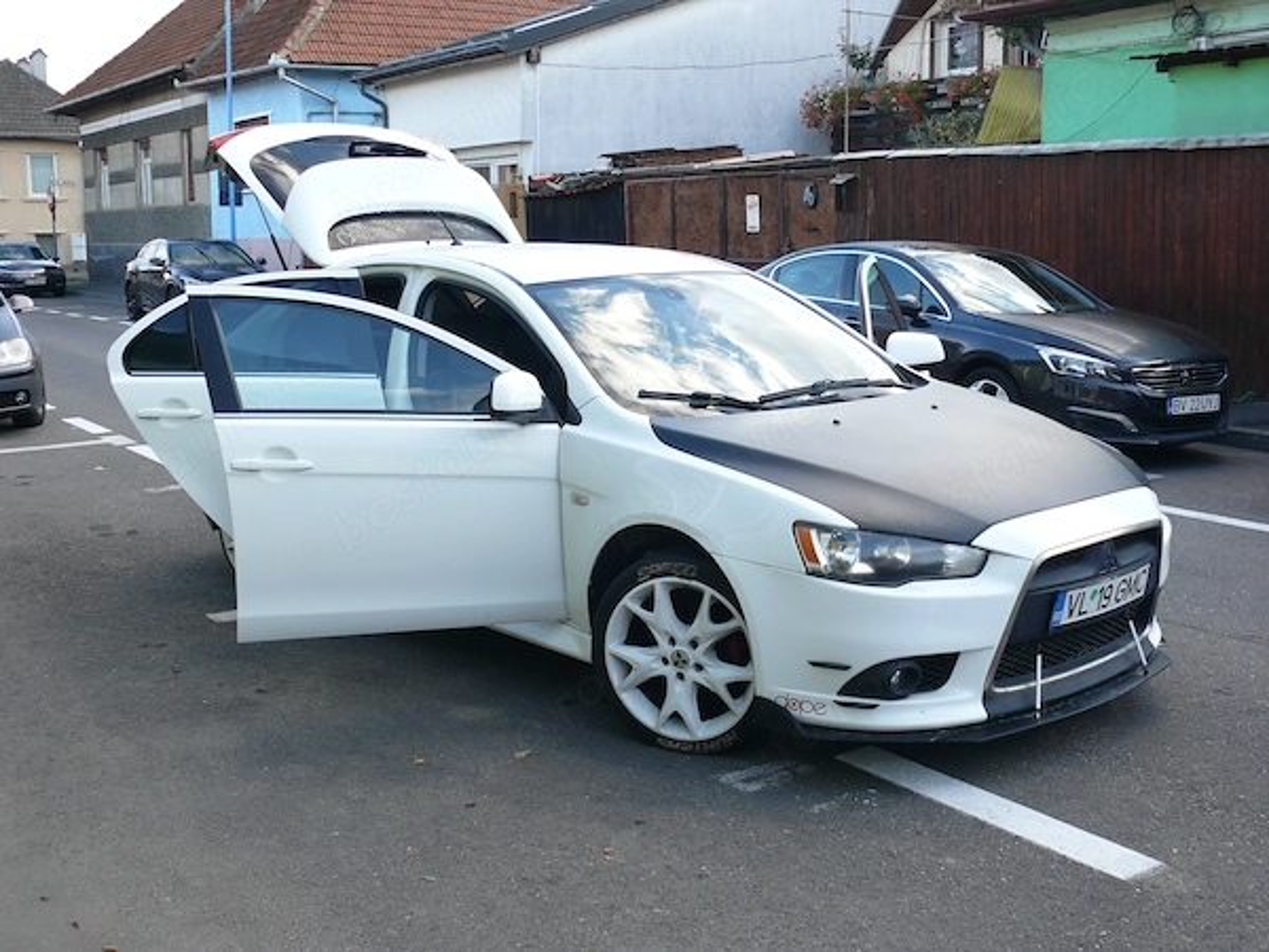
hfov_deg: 45.8
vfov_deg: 35.1
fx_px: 1503
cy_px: 476
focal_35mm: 41
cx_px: 634
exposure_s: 1/125
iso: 100
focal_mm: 8.6
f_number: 3.2
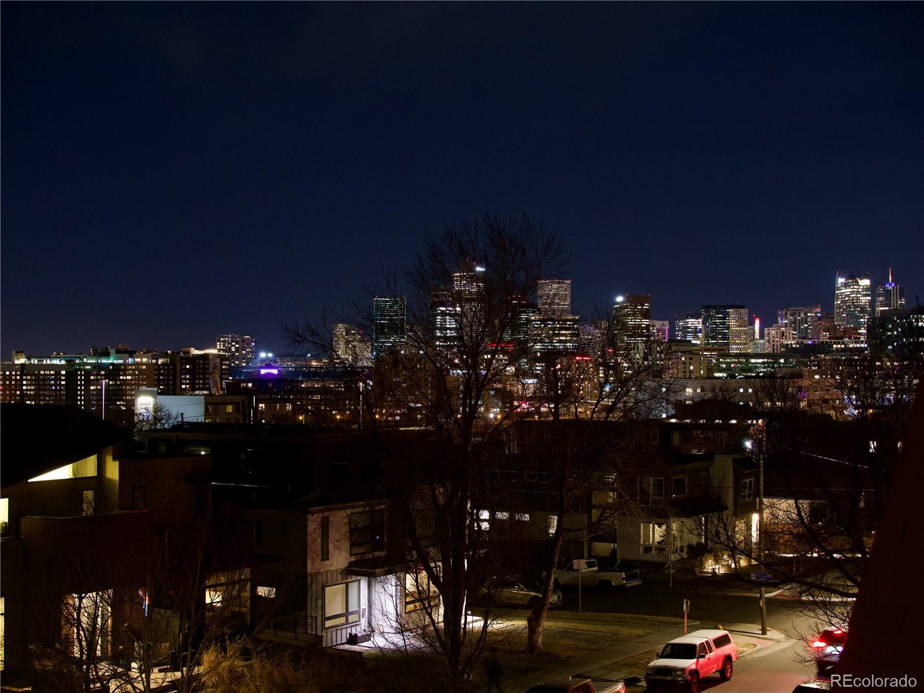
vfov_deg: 29.1
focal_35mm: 50
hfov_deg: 38.2
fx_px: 1335
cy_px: 346
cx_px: 462
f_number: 2.8
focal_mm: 25
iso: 1600
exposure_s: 1/5
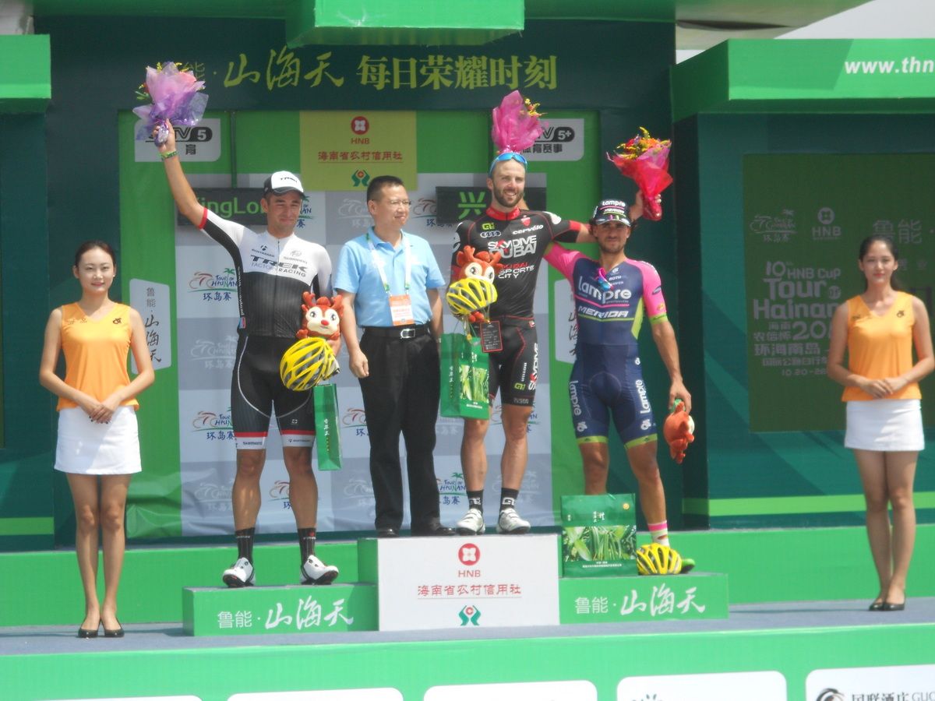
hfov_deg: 17.4
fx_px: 3052
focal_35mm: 113
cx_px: 468
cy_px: 350
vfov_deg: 13.1
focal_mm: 20.1
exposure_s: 1/250
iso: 80
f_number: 6
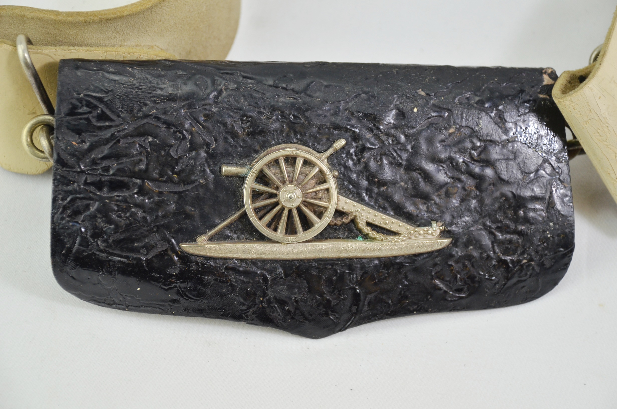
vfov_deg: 12.1
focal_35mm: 112
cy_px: 204
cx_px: 308
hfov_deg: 18.2
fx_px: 1924
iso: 640
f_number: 5.3
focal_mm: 75
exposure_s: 1/250
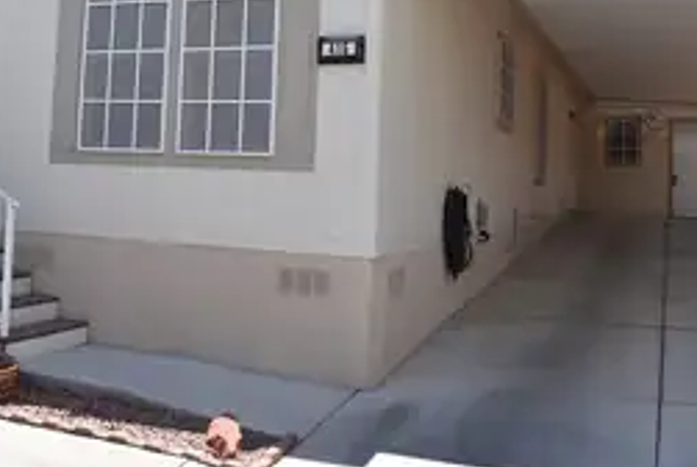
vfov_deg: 30.7
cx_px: 286
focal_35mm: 43
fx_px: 833
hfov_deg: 45.2
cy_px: 113
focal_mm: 18
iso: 200
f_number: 9
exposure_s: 1/320
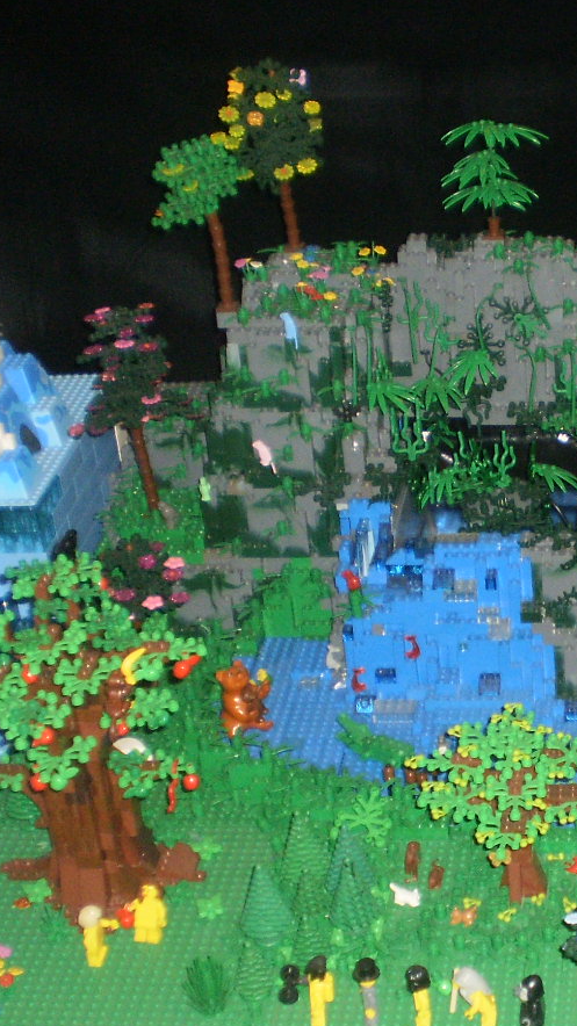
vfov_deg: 29.7
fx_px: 1932
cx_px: 669
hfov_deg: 16.4
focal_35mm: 71
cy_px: 624
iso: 160
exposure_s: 1/30
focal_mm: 6.3
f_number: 3.1
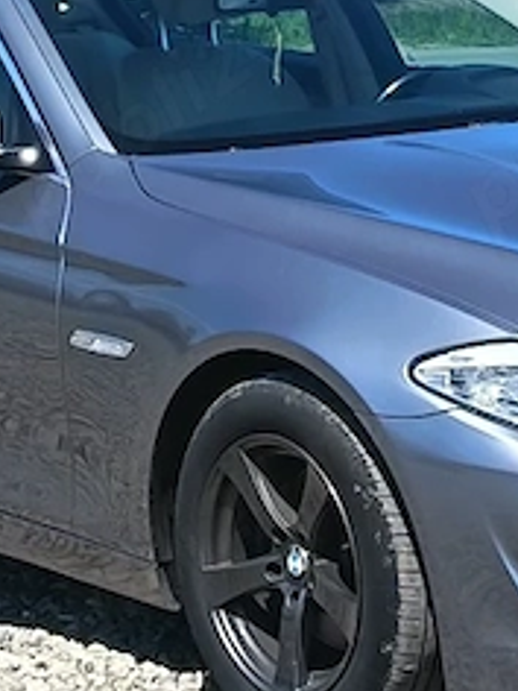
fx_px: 3252
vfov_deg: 12.1
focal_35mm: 163
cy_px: 152
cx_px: 316
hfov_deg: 9.1
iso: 100
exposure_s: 1/588
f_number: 1.75
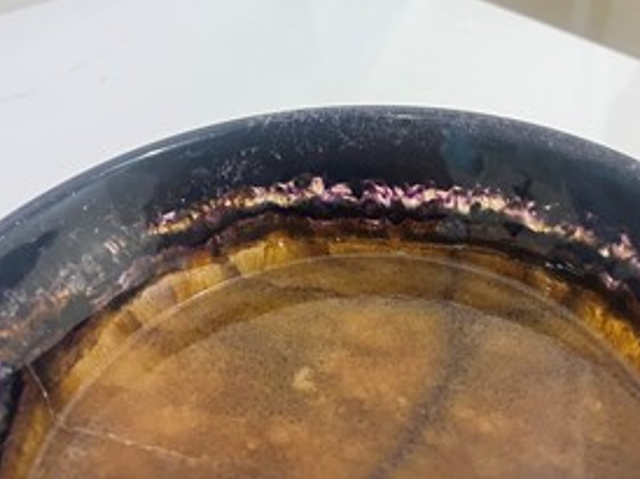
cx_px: 378
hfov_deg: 48.8
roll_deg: +0.8
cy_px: 194
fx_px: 702
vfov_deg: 37.5
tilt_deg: -38.3
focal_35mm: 38
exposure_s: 1/50
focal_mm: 5.1
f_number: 1.6
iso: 400
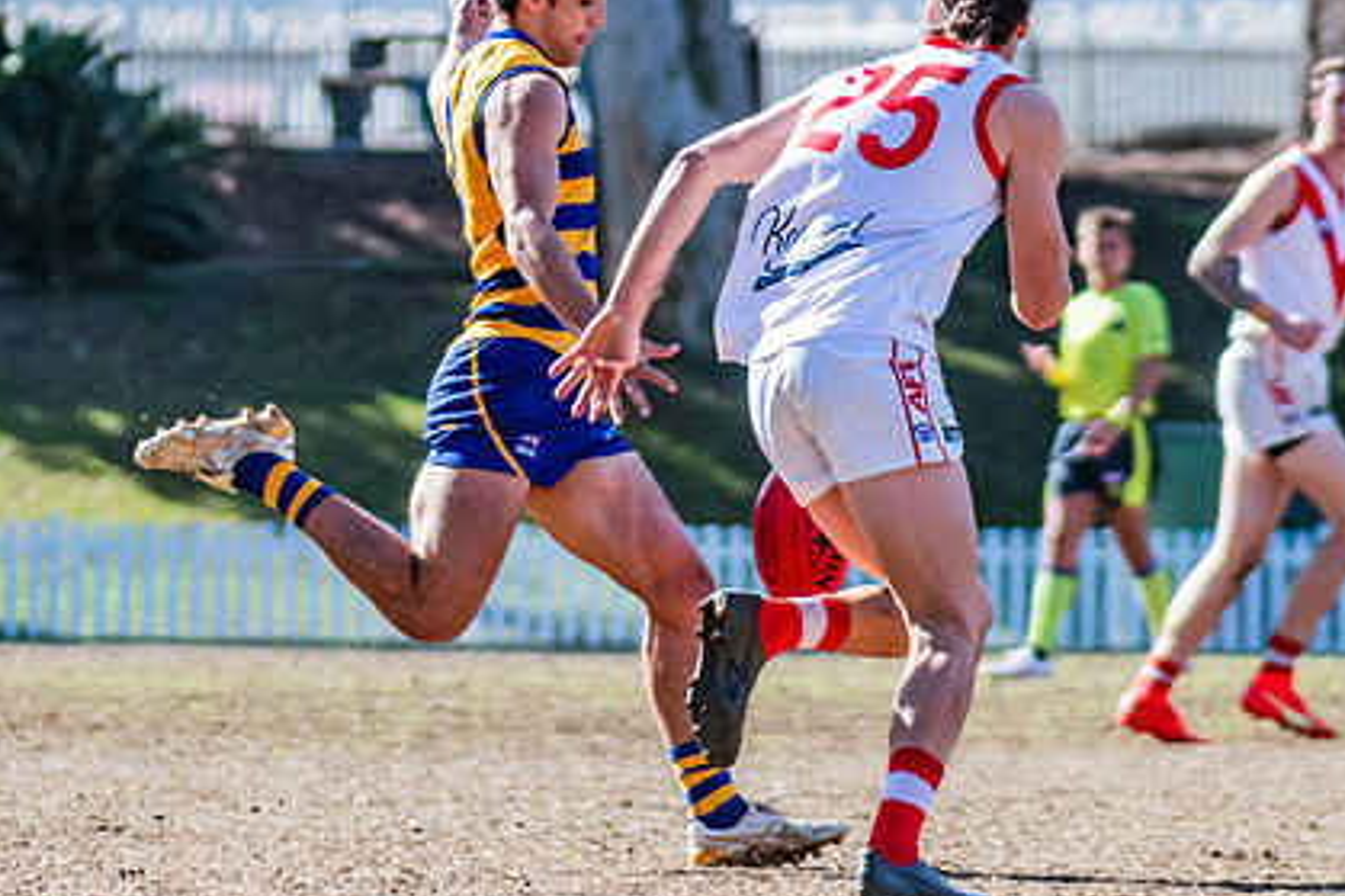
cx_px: 483
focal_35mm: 590
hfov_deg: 3.5
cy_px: 472
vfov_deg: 2.3
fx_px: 22033
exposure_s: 1/1600
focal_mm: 240
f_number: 6.3
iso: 800
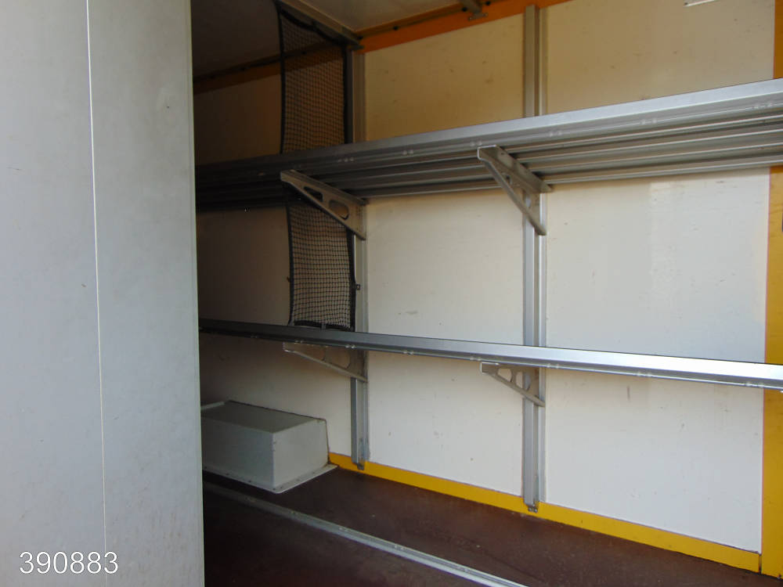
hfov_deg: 69.4
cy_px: 294
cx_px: 392
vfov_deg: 54.9
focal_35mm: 25
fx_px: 565
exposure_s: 1/50
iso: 80
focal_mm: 4.5
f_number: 3
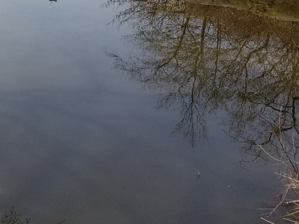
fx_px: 682
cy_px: -58
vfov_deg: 17.6
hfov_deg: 24.4
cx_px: 68
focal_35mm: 79
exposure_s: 1/2064
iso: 50
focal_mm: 4.25
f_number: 1.7
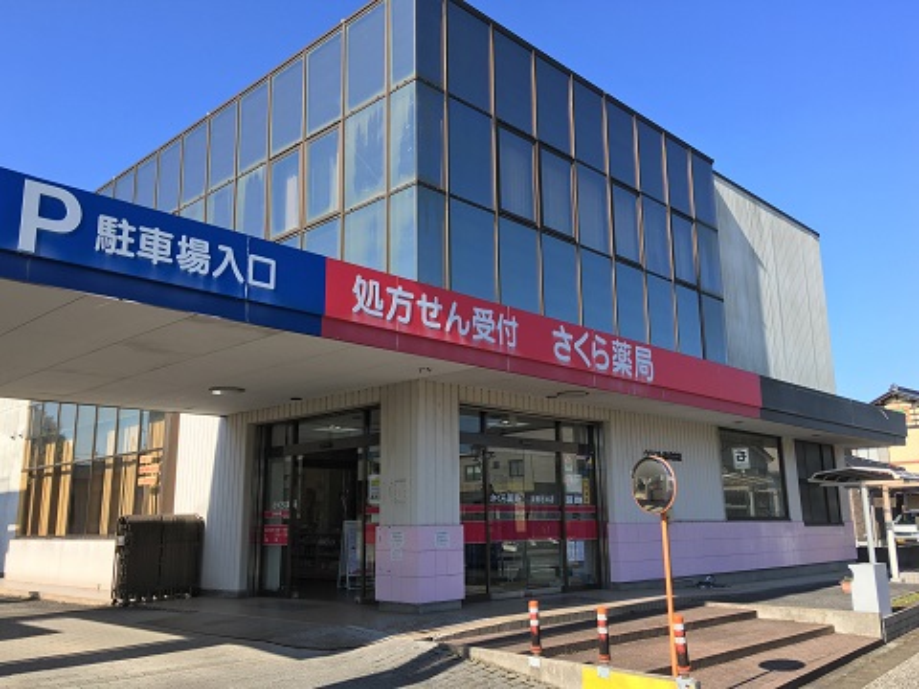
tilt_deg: +11.6
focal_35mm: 29
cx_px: 460
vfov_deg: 48.2
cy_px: 344
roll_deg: +3.5
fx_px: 770
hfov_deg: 61.7
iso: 25
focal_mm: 4.15
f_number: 2.2
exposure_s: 1/810
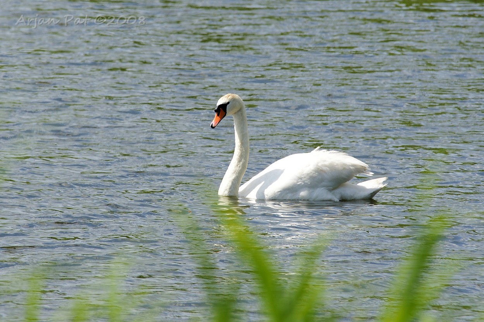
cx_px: 242
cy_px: 161
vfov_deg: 3.1
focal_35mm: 450
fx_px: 6049
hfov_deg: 4.6
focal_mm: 300
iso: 100
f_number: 7.1
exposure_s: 1/400
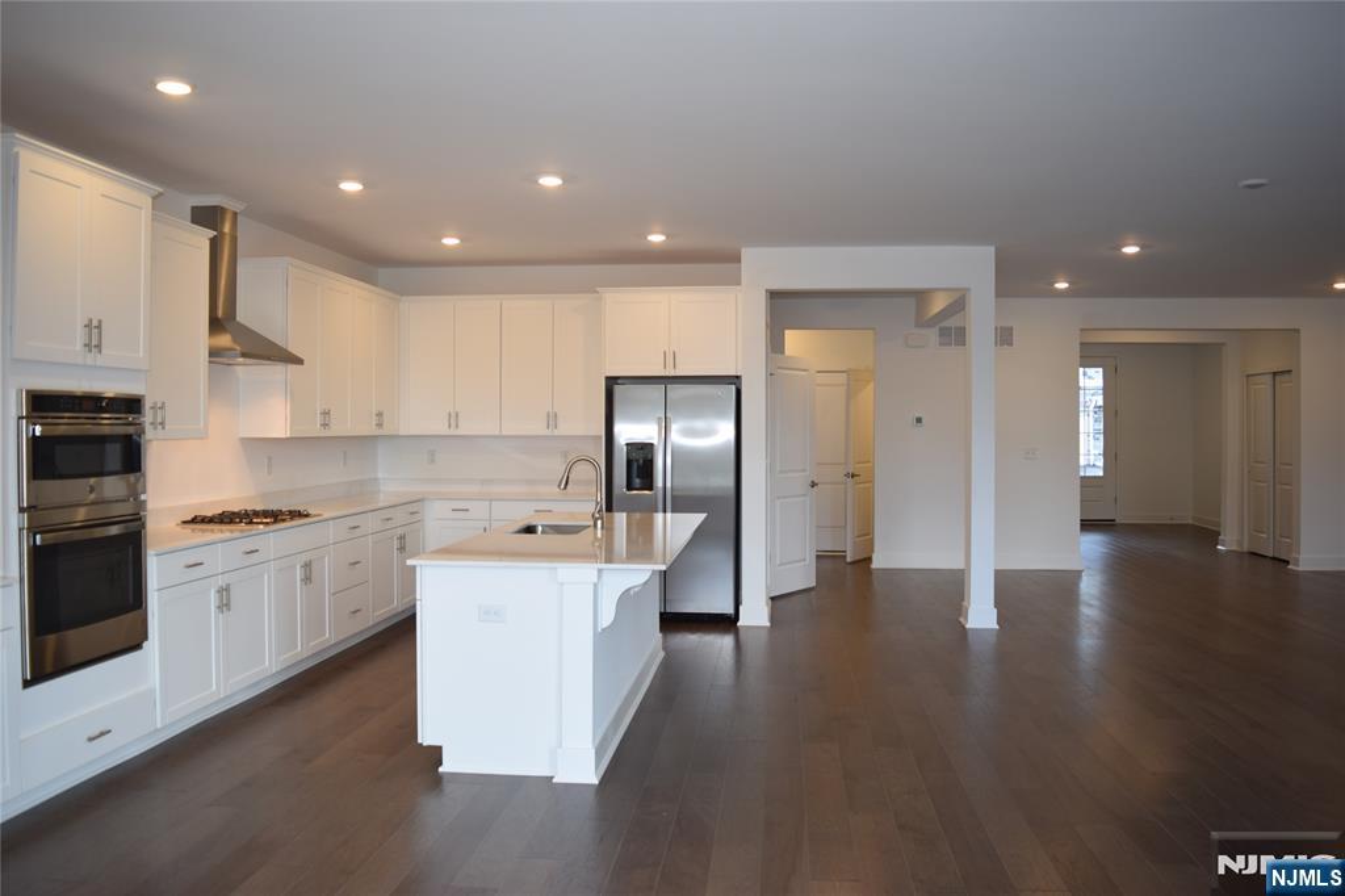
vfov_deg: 47.9
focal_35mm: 27
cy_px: 448
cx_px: 672
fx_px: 1008
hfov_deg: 67.4
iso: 220
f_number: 3.5
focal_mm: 18
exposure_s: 1/60
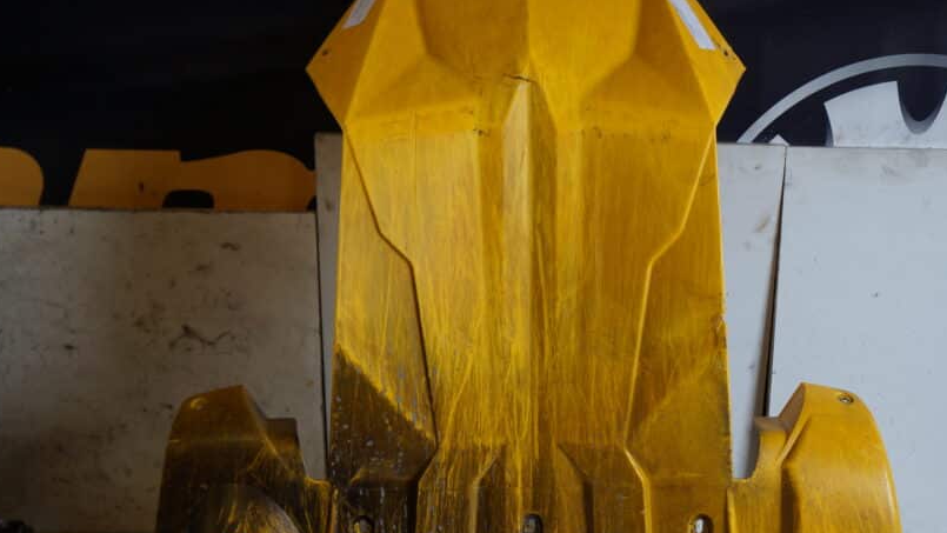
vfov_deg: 29.7
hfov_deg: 50.3
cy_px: 305
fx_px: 1005
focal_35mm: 40
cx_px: 548
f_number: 4
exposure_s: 1/60
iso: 125
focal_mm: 20
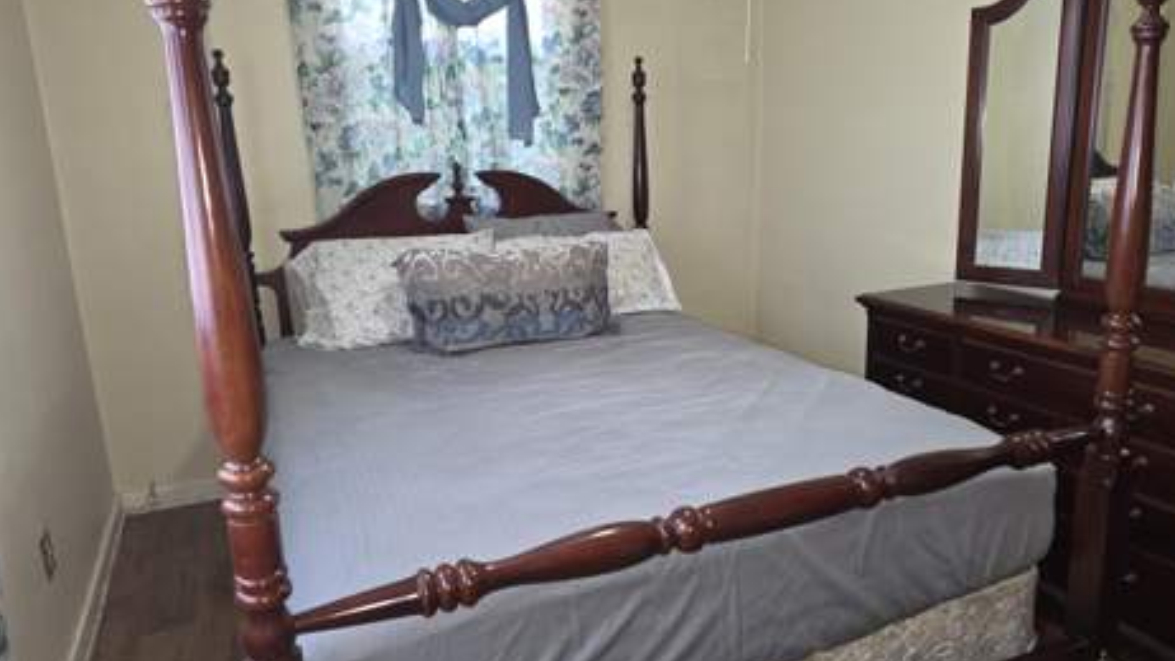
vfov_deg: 44.4
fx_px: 810
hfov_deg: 71.9
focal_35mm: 26
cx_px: 600
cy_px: 319
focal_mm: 6.3
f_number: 1.7
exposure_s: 1/24
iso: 160
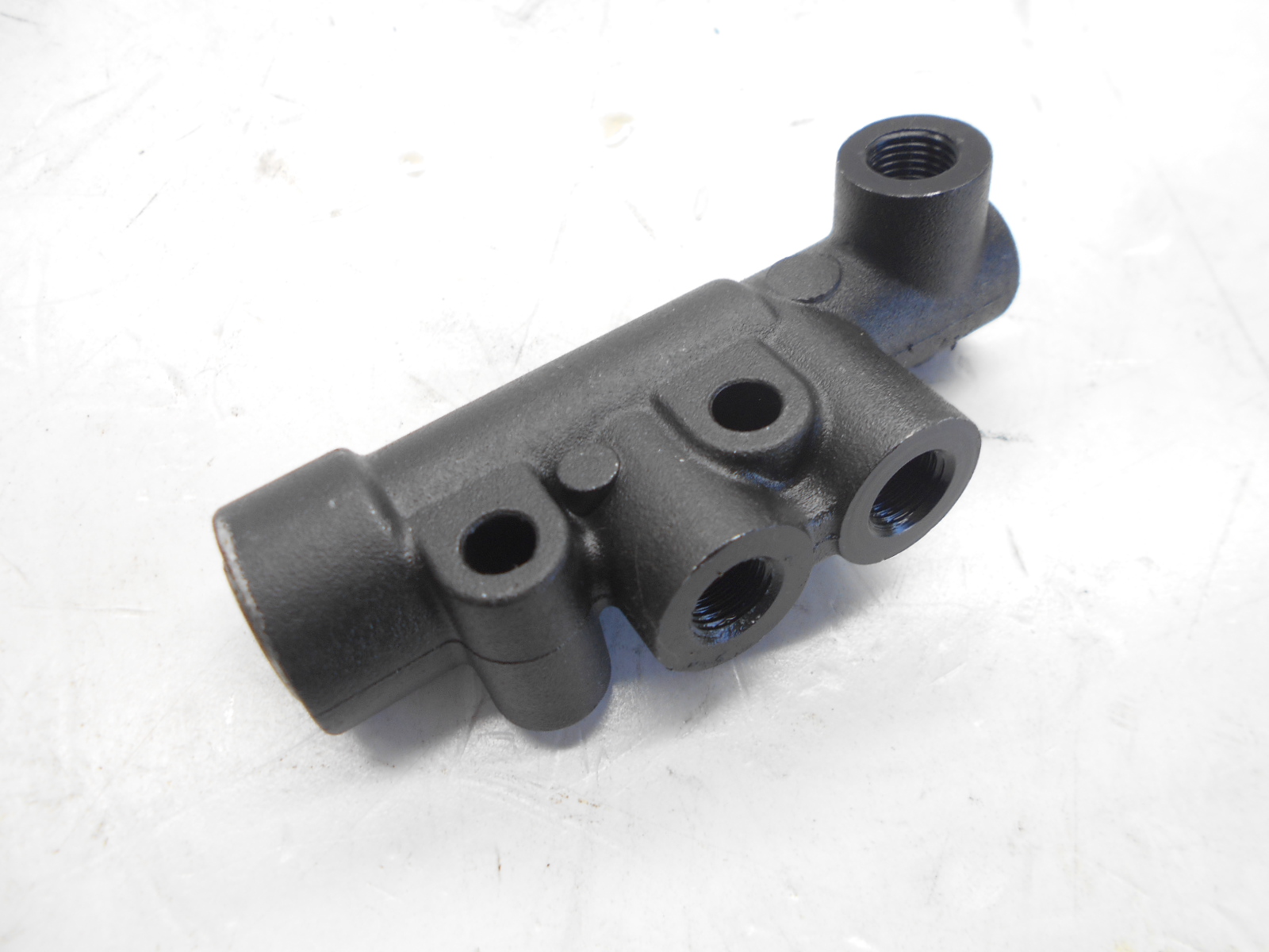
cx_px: 634
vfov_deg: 53.1
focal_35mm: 26
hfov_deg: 67.3
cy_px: 476
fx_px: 953
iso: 100
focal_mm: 4.6
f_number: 3.2
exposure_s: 1/30
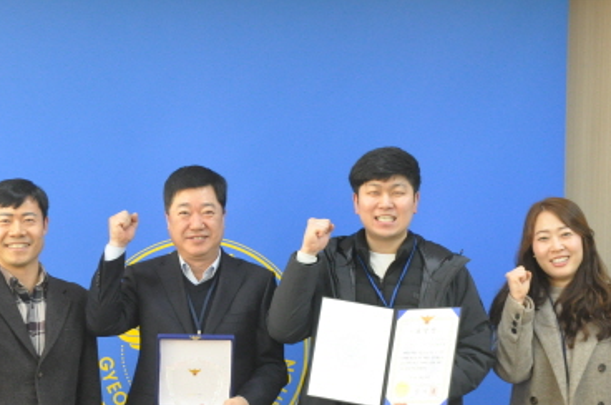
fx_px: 1643
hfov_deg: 21.0
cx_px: 247
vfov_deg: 14.0
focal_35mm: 97
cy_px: 264
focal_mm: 34
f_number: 7.1
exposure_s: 1/80
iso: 1600
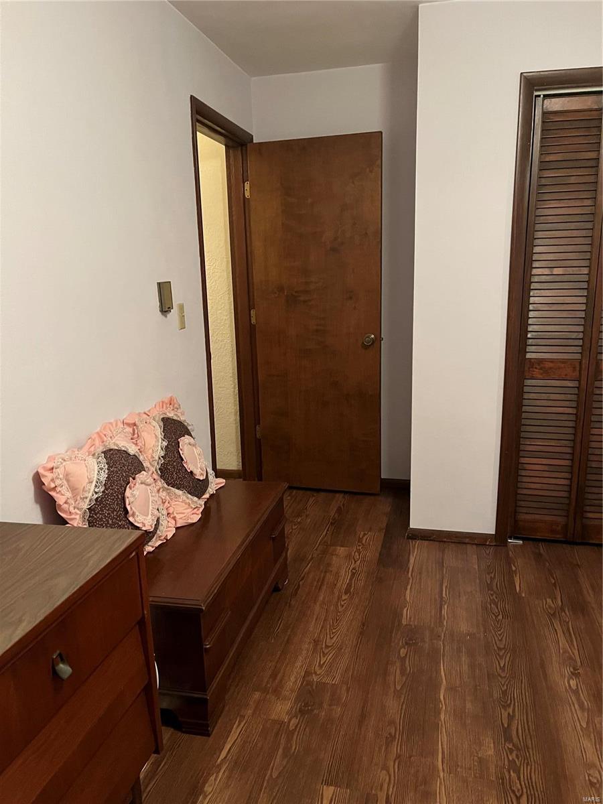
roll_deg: +1.8
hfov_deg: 53.1
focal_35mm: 26
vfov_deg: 67.3
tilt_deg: -11.9
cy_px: 402
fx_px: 604
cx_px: 302
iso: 640
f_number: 1.6
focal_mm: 5.1
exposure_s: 1/30
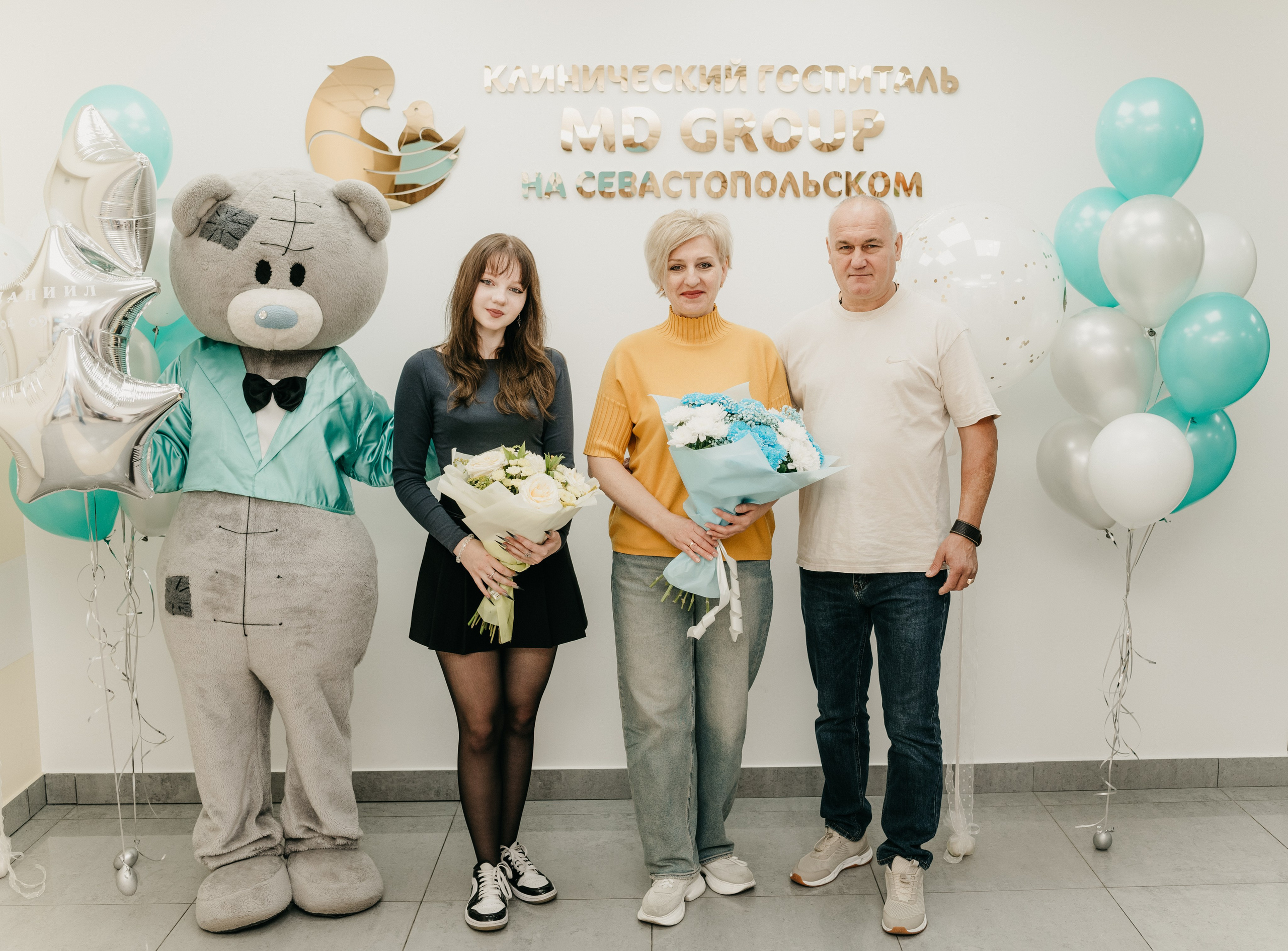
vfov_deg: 37.8
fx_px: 1388
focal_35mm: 37
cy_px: 476
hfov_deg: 49.7
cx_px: 695
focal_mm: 35
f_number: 4.5
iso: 400
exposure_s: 1/160
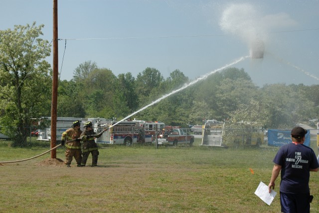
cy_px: 106
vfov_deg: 28.9
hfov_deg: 42.3
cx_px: 160
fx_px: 412
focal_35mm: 46
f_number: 10
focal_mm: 31
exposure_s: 1/320
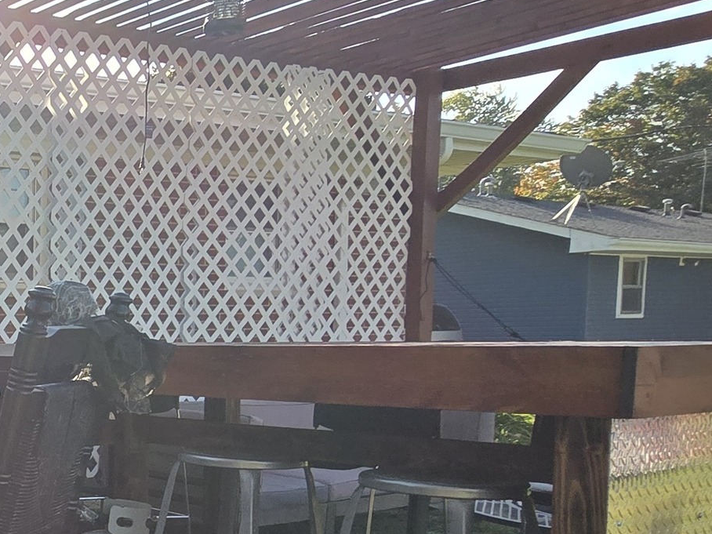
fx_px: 905
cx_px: -328
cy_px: 435
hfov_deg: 29.1
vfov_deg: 31.9
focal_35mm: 44
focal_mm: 2.2
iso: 50
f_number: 2.2
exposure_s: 1/1215
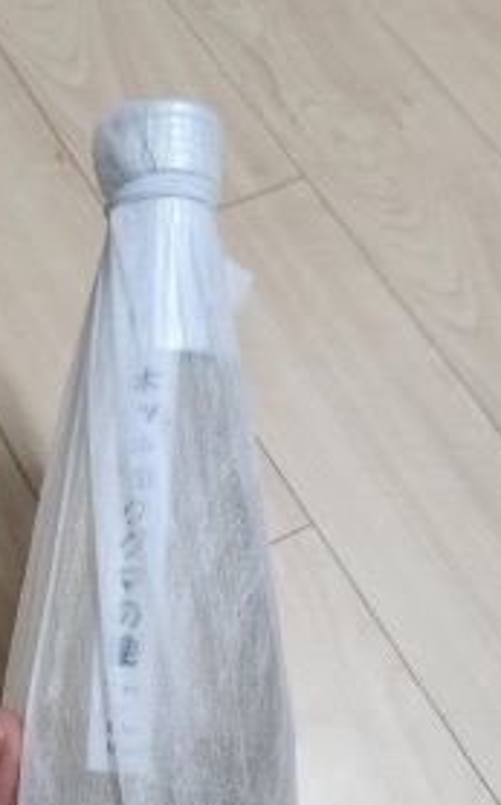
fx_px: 964
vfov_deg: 44.0
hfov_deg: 28.6
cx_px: 113
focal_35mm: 44
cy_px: 594
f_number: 1.8
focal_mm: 5
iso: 500
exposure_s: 1/120
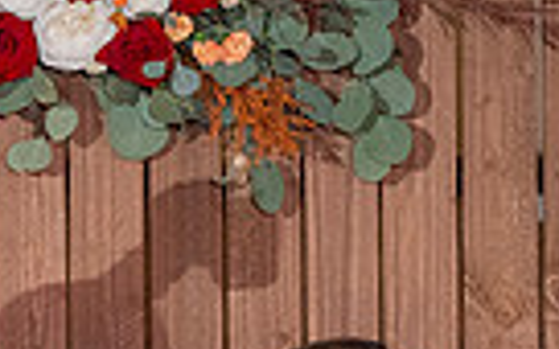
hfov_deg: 6.9
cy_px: 643
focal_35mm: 300
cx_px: -111
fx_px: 4570
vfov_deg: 4.3
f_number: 4
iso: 3200
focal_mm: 67
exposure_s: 1/160
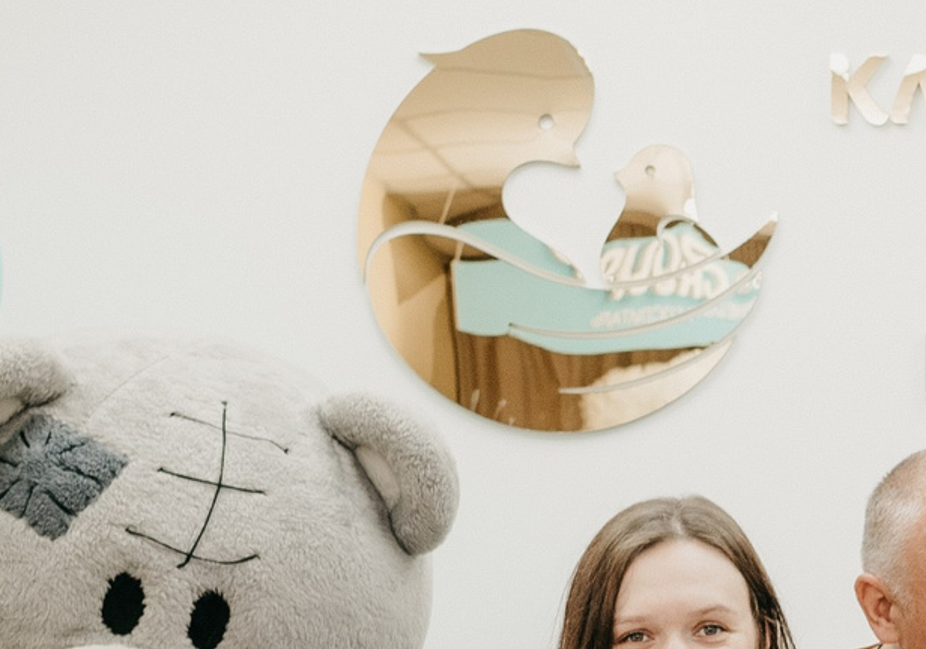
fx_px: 4104
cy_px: 1078
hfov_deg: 12.6
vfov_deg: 8.8
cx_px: 1038
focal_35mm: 157
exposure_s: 1/160
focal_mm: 35
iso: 400
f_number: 4
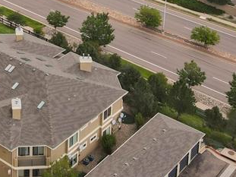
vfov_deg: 17.2
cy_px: -70
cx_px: 25
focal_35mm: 79
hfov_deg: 24.1
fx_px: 538
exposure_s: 1/180
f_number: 2.8
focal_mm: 4.5
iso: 100
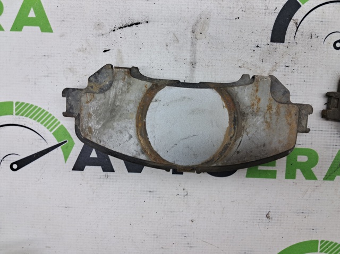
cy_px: 127
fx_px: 265
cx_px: 170
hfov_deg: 65.4
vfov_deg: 51.3
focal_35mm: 27
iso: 50
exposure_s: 1/60
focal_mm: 4
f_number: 1.8
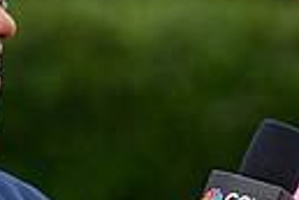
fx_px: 6744
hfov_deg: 2.5
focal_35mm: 812
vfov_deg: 1.7
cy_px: 228
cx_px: 287
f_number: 4
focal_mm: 180
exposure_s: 1/400
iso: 160
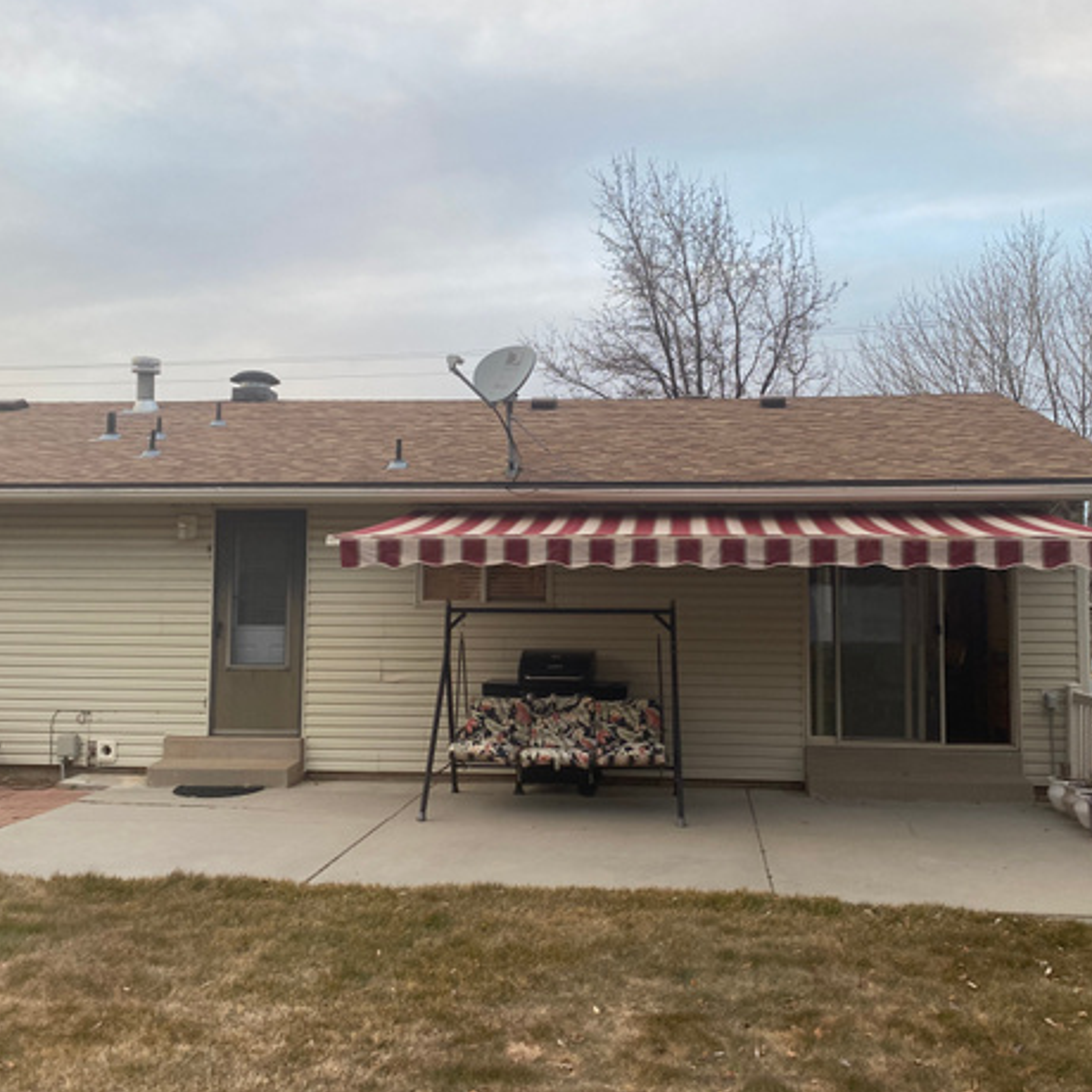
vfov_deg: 51.1
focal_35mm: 32
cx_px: 589
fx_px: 1142
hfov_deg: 51.1
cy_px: 539
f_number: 1.8
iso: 50
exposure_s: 1/122
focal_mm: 4.25
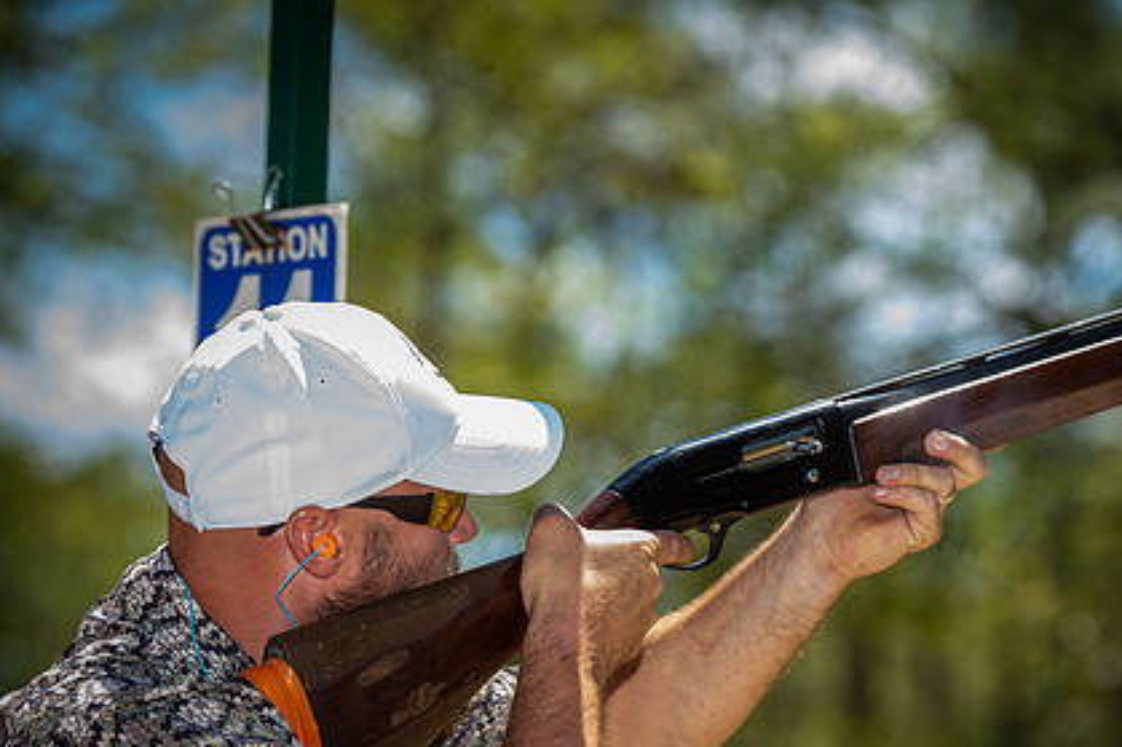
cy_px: 493
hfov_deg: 12.4
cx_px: 774
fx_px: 5171
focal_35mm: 166
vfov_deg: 8.3
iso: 50
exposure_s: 1/250
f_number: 3.5
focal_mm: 120
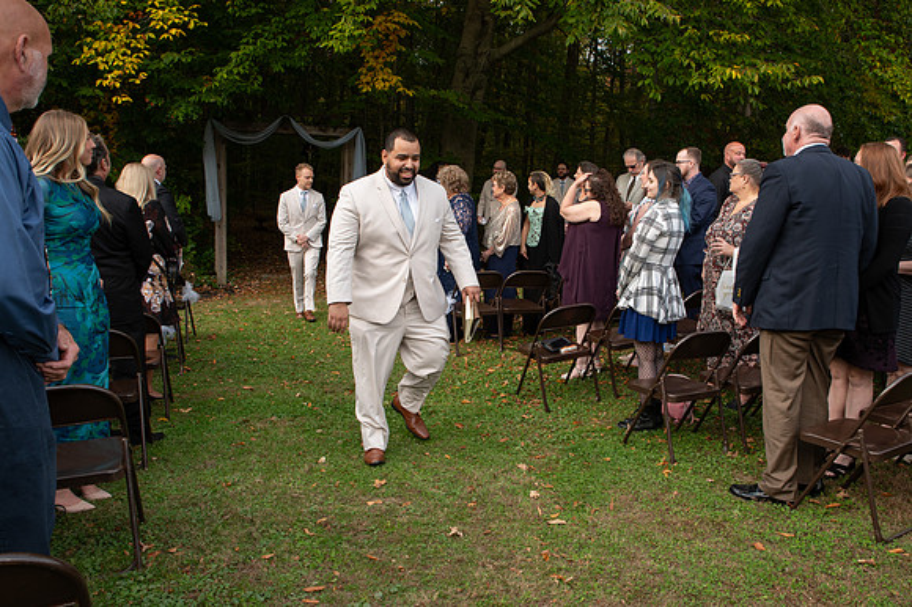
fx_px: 727
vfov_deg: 45.3
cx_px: 491
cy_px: 300
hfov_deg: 64.1
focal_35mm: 29
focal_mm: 24
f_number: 6.3
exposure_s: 1/200
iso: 400
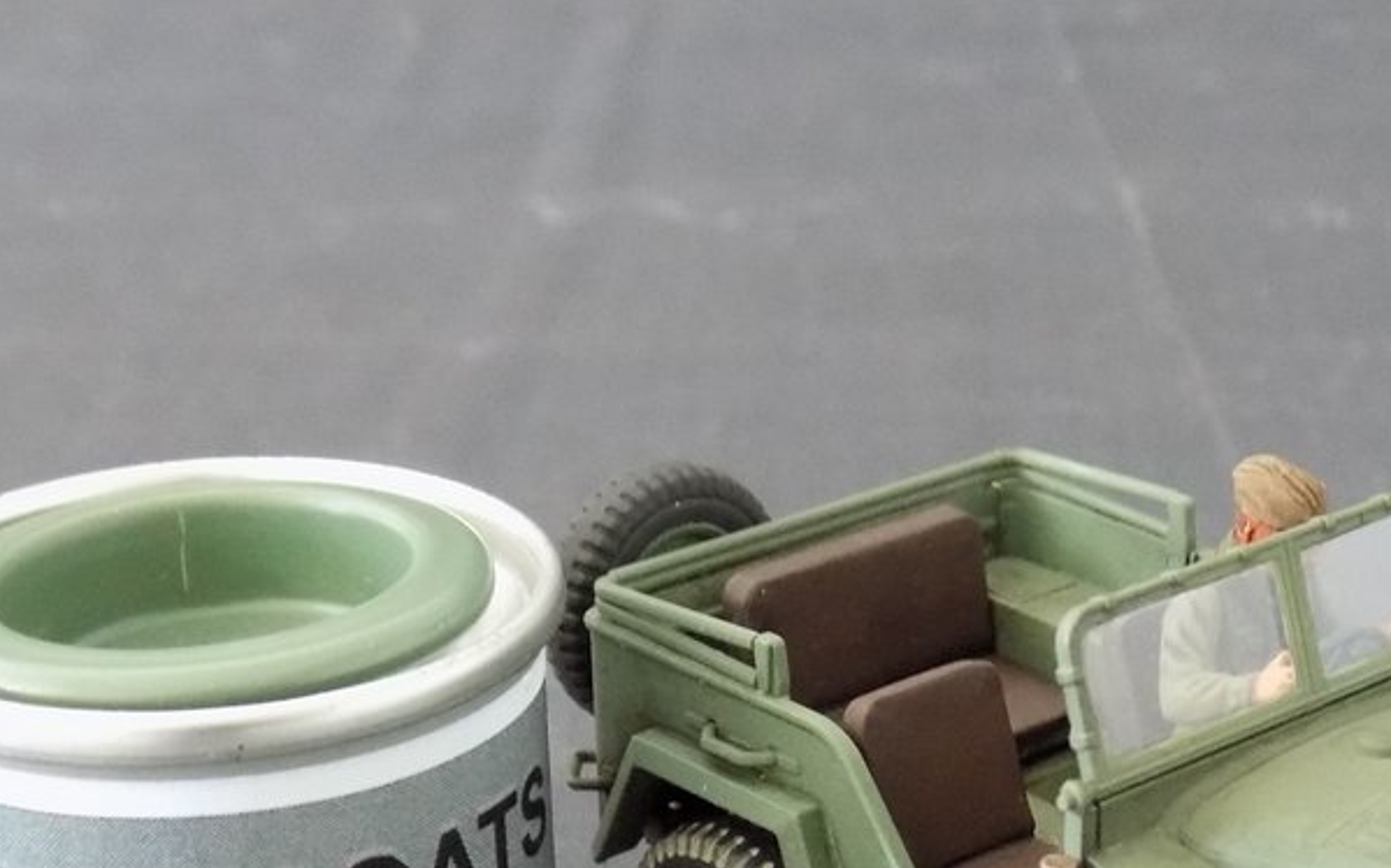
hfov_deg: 26.6
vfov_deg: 16.5
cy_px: 924
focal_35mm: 77
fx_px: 2918
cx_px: 992
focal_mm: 6.1
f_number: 3.4
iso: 400
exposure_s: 1/6
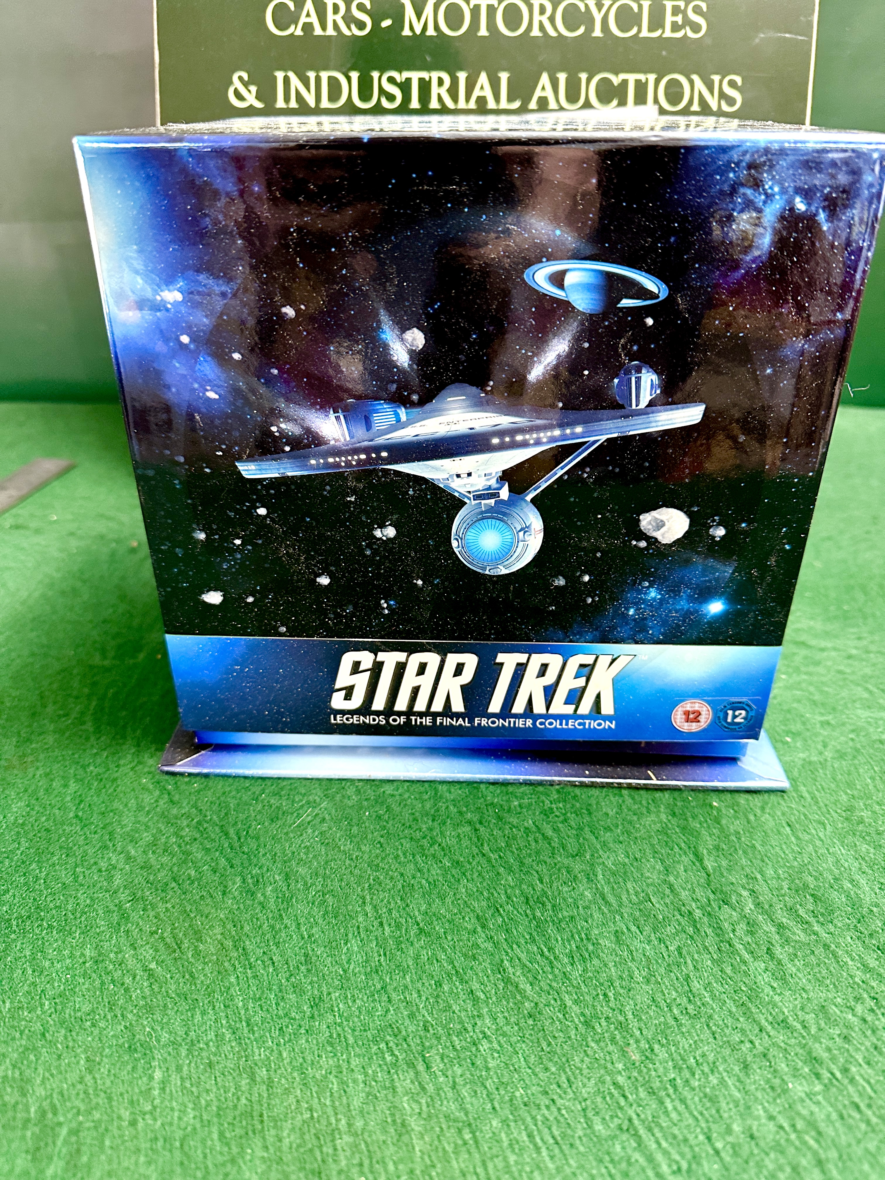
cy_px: 590
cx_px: 442
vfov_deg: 71.6
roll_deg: +0.2
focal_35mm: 24
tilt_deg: -29.9
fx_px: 818
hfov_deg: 56.8
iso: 320
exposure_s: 1/50
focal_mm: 6.86
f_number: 1.78
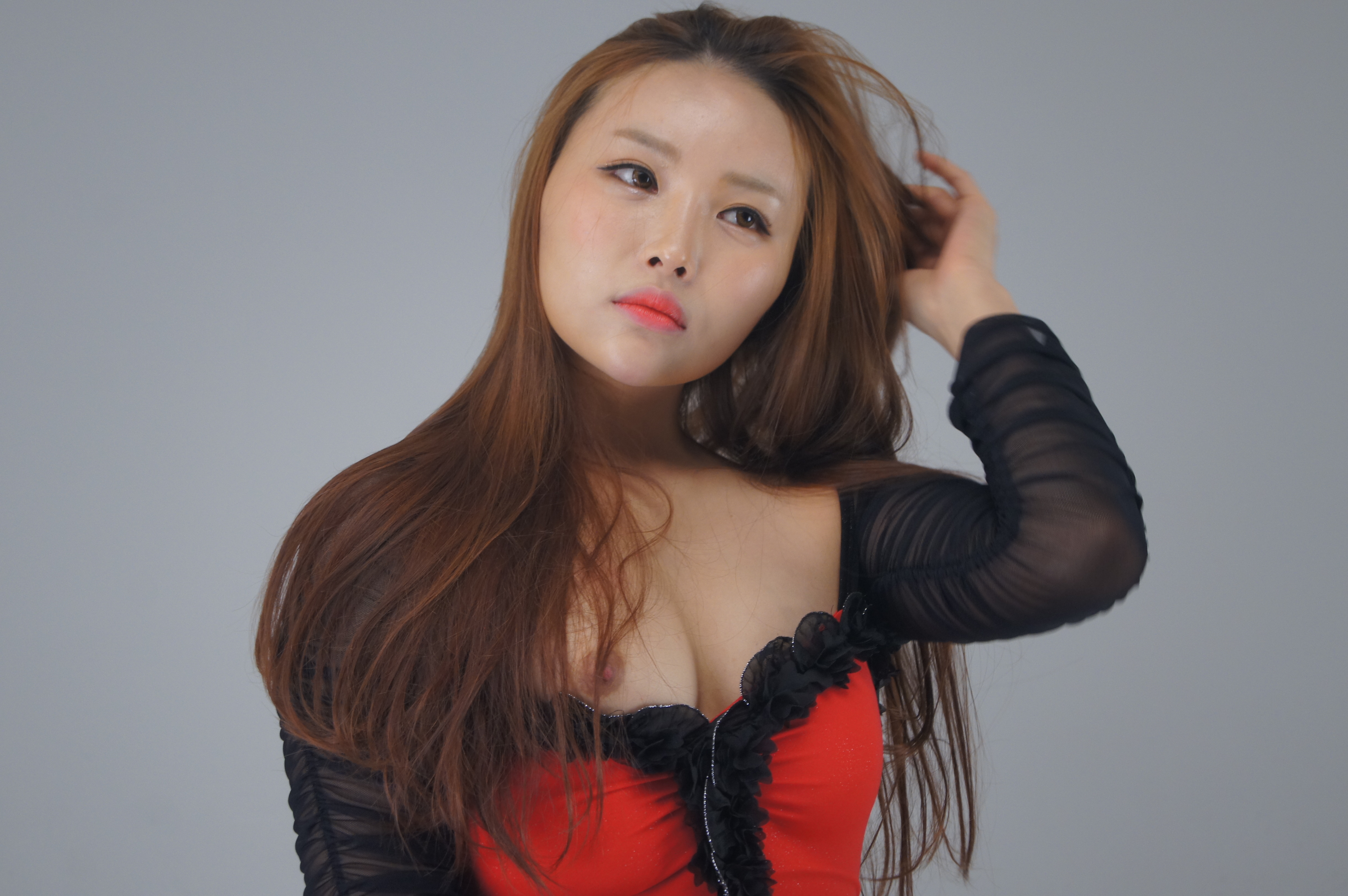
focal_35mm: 82
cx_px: 674
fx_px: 3086
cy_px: 448
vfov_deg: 16.5
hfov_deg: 24.6
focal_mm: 55
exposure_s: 1/160
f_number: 5.6
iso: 800
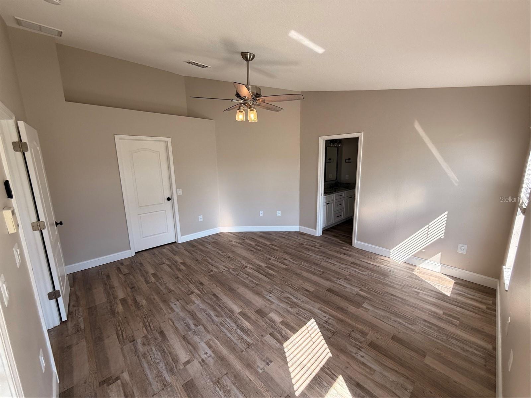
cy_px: 199
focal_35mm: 14
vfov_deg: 85.7
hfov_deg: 102.1
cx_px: 266
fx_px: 215
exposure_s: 1/179
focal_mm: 2.22
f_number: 2.2
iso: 64
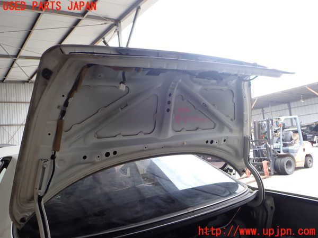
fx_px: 276
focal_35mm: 30
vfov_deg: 46.8
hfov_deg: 60.0
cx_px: 159
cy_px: 119
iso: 100
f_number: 3.2
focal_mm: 5.4
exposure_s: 1/125
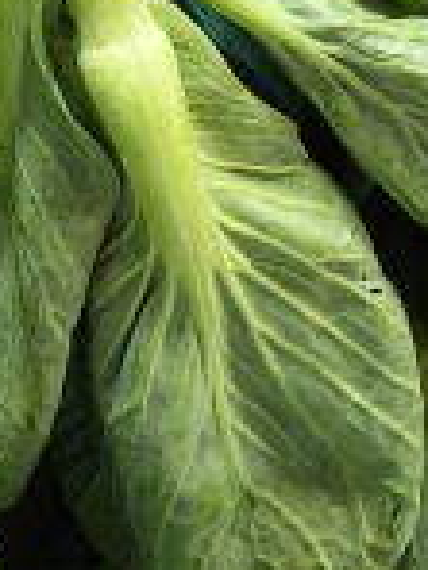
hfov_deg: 8.5
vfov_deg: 10.6
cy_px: -499
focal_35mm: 173
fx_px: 2852
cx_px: 409
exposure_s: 1/100
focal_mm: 5.59
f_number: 1.8
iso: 250
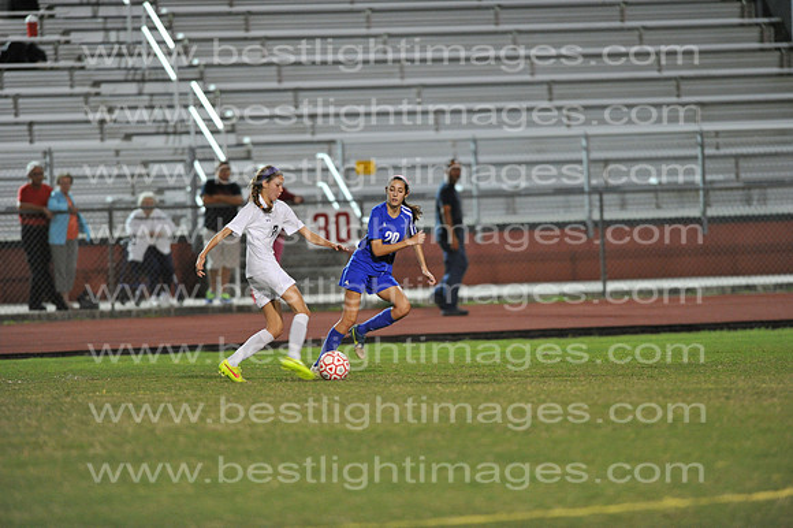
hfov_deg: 6.9
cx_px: 396
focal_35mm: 300
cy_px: 264
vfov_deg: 4.6
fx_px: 6604
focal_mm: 300
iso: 5000
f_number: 3.2
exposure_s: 1/400
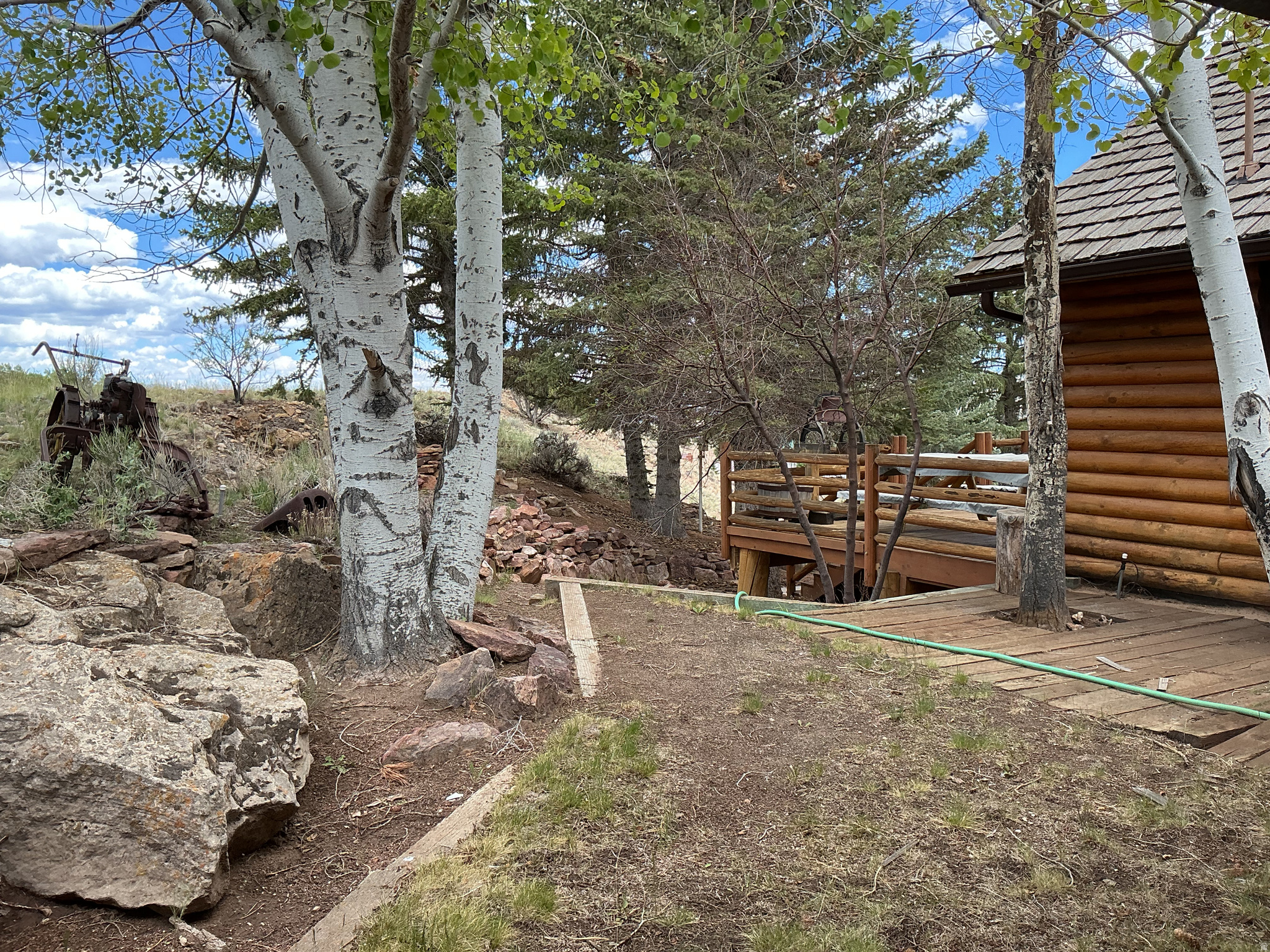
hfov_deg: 61.7
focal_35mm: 29
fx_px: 1064
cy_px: 476
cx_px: 635
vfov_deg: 48.2
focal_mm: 3
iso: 25
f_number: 1.8
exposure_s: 1/380
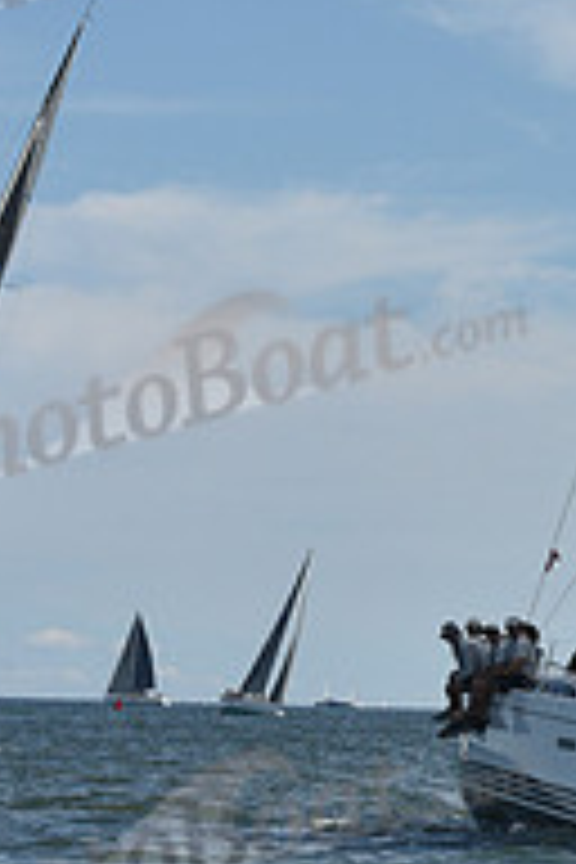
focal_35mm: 211
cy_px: 90
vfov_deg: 9.7
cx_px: 763
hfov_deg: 6.5
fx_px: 5064
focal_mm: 70
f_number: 11
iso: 320
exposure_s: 1/1000
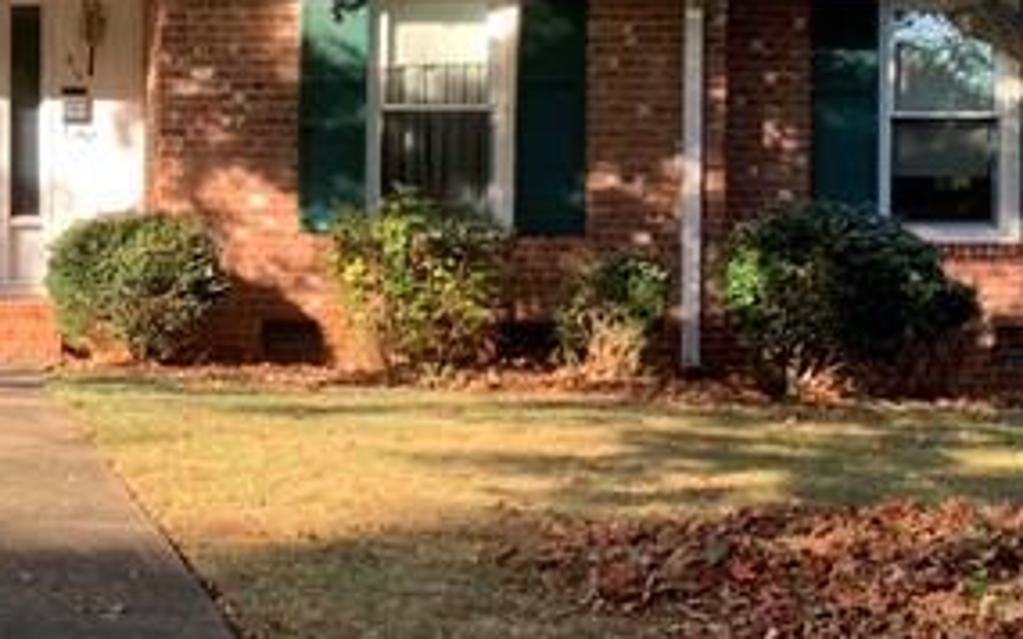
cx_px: -162
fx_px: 2760
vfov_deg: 13.2
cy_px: 305
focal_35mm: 99
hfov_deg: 19.9
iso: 32
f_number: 1.8
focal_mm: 4.25
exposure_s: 1/121
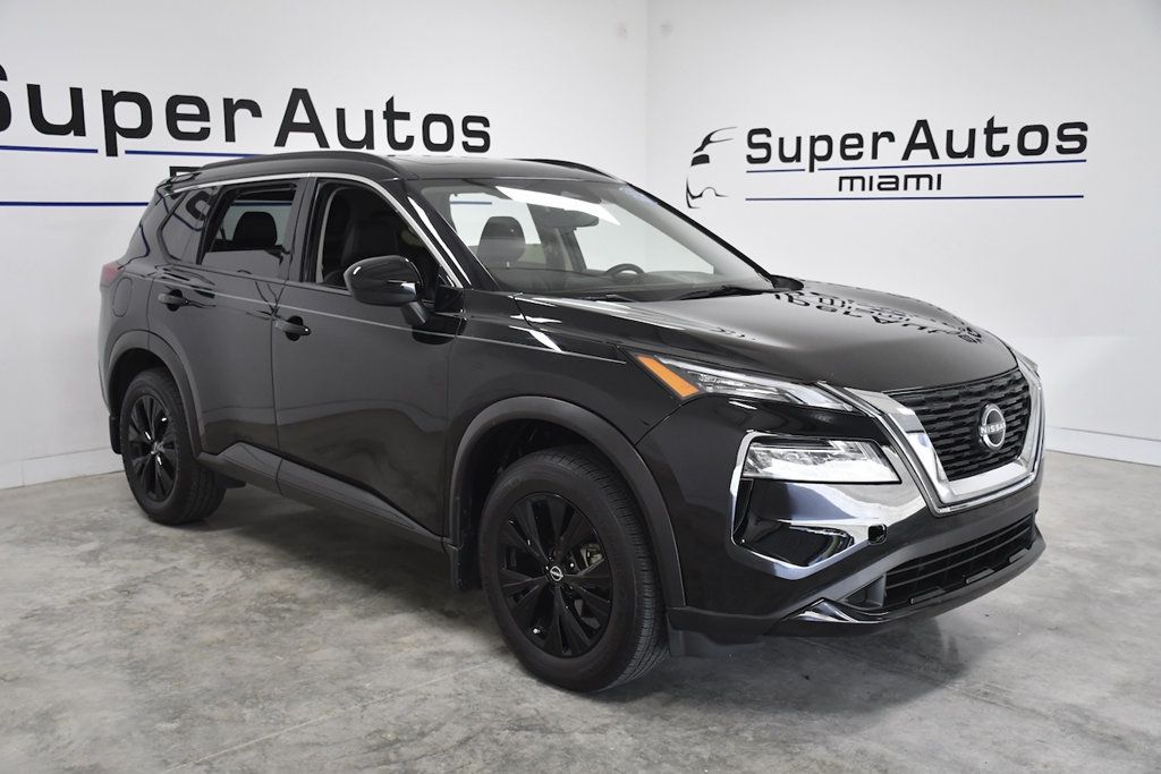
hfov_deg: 53.1
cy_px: 387
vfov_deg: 36.9
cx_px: 580
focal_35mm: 36
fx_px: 1161
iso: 1250
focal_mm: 24
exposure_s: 1/640
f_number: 4
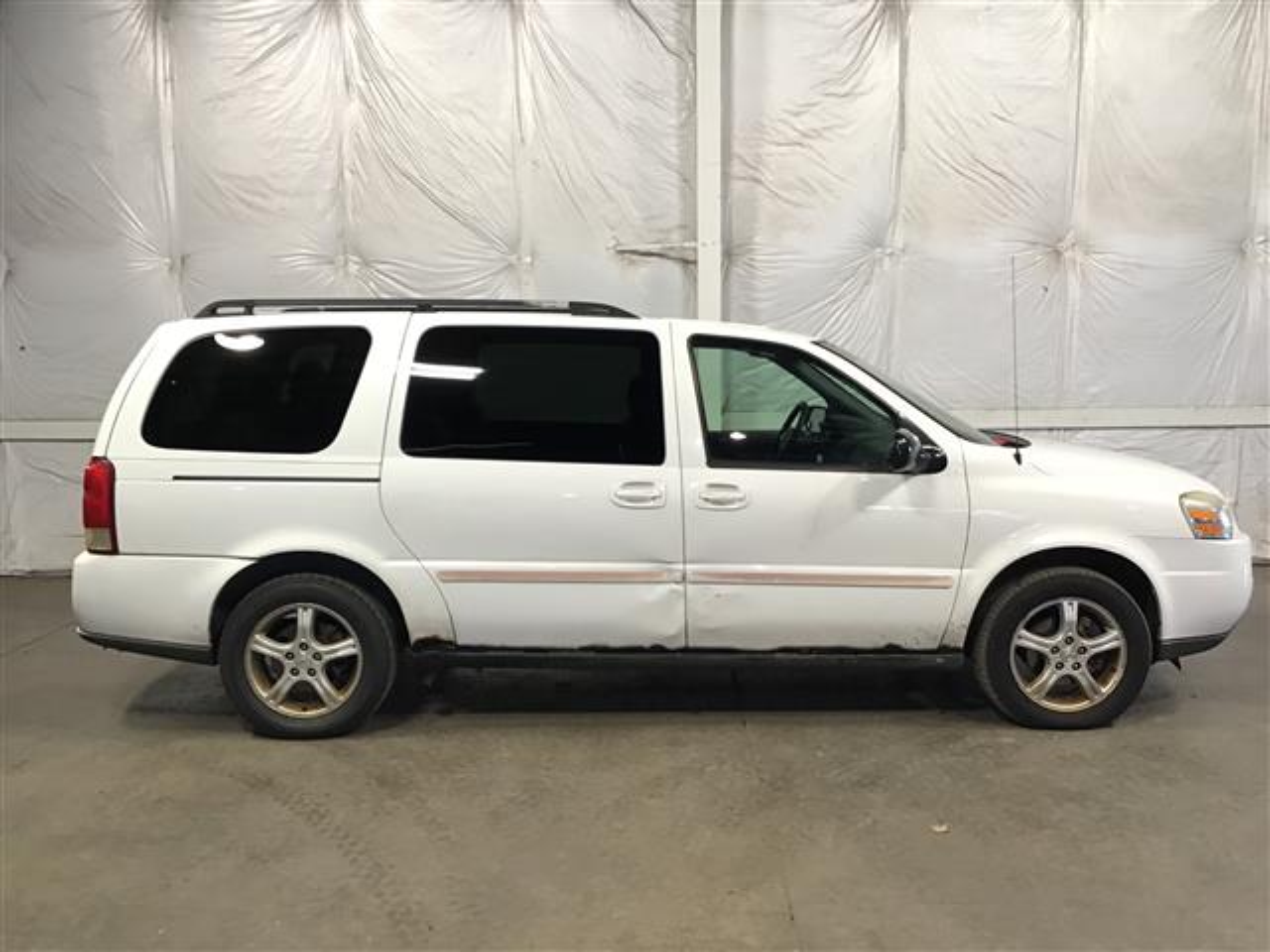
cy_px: 476
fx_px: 1137
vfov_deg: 45.4
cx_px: 635
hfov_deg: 58.4
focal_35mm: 31
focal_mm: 3.3
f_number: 2.4
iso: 64
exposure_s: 1/30
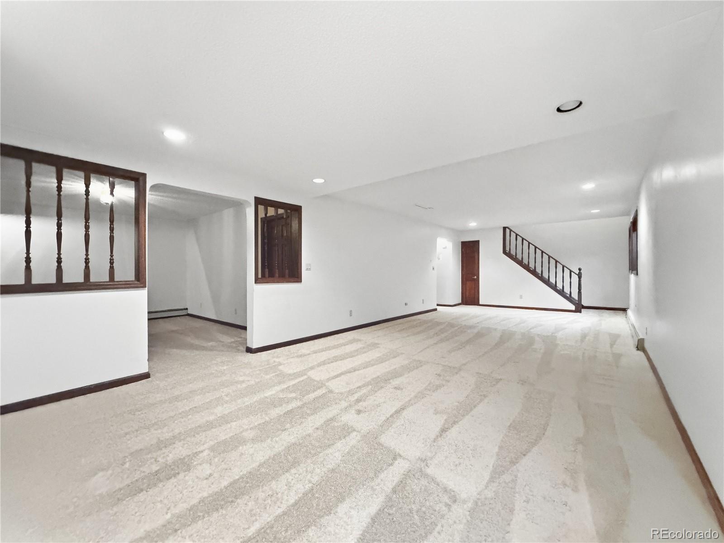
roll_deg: +0.6
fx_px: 293
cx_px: 362
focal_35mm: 14
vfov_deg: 85.7
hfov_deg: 102.1
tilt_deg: -0.3
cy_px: 272
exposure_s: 1/60
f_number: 2.2
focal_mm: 2.2
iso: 1250
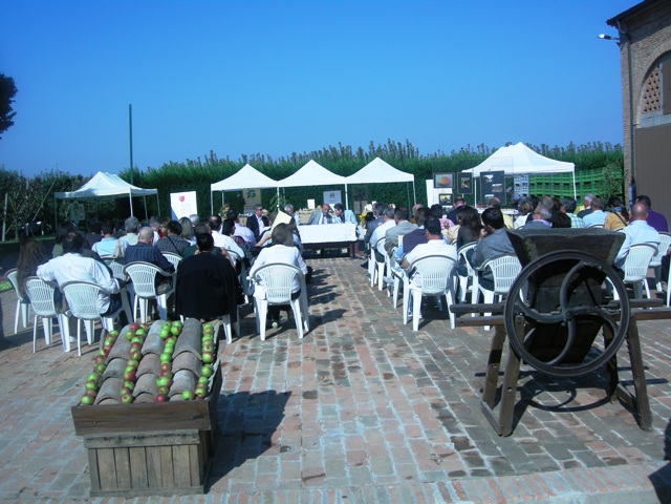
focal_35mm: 36
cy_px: 252
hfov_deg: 51.4
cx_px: 336
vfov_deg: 39.7
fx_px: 698
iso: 64
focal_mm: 7.5
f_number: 3.8
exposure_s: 1/882
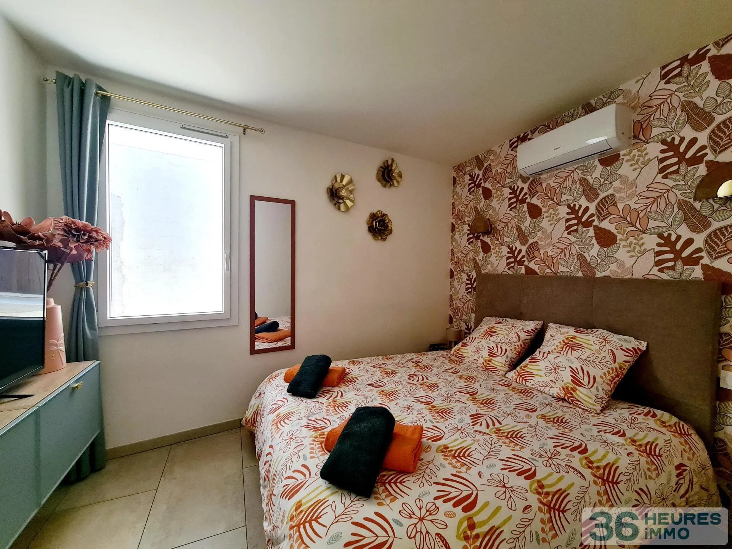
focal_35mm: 13
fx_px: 275
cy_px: 274
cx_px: 366
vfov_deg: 89.9
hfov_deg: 106.2
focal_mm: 2.2
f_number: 2.2
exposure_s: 1/50
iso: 250
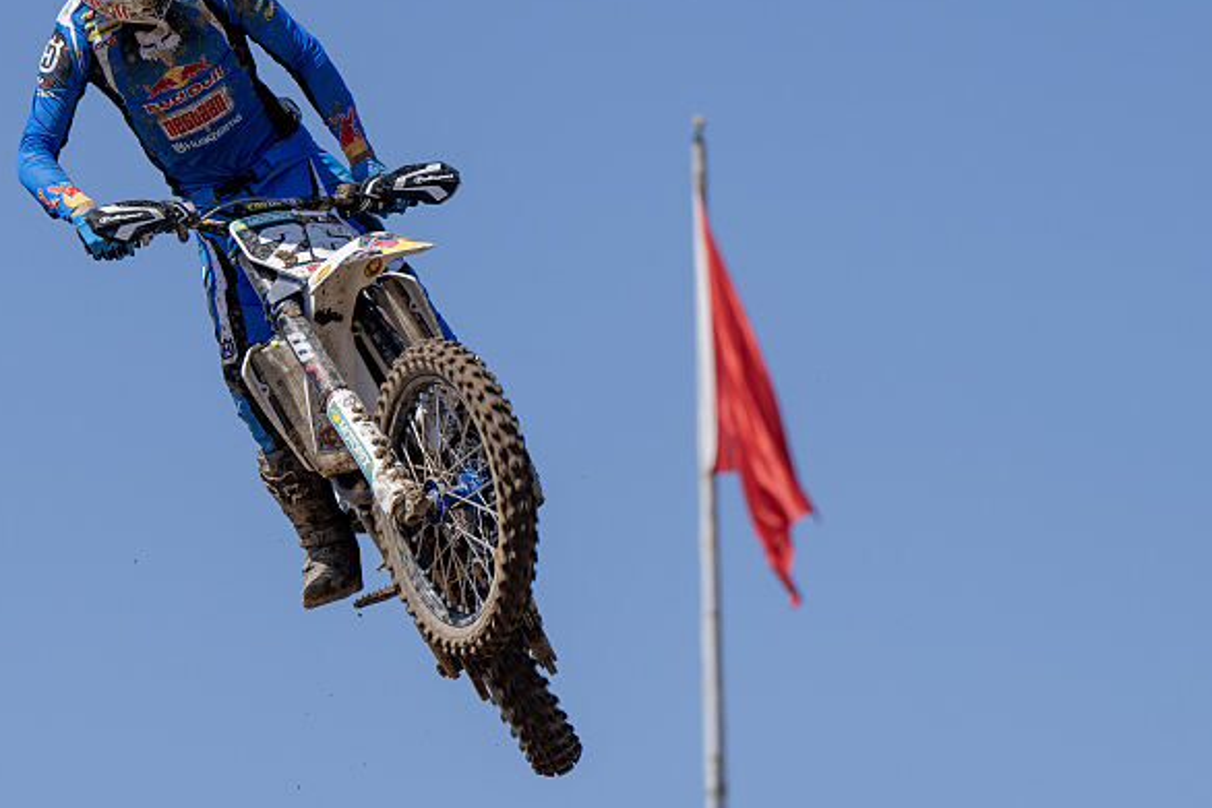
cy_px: 343
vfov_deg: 3.7
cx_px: 372
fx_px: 12459
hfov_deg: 5.6
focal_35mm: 370
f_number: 5.6
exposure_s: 1/1600
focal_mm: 175
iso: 200
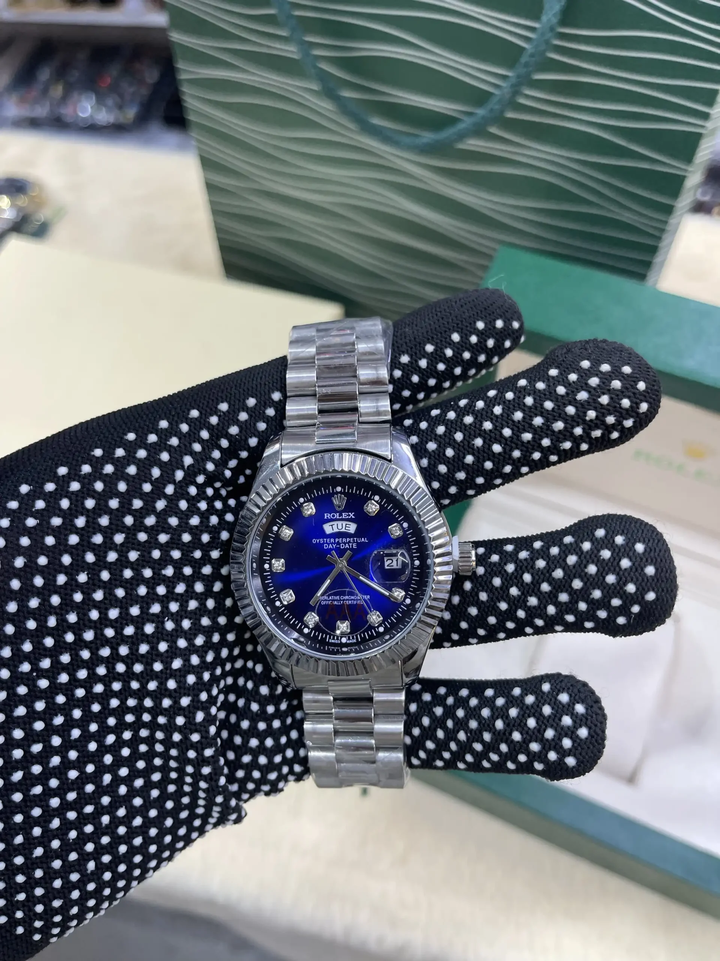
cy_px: 480
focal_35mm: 25
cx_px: 360
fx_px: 693
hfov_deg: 54.9
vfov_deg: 69.4
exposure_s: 1/100
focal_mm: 5.1
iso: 100
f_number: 1.6
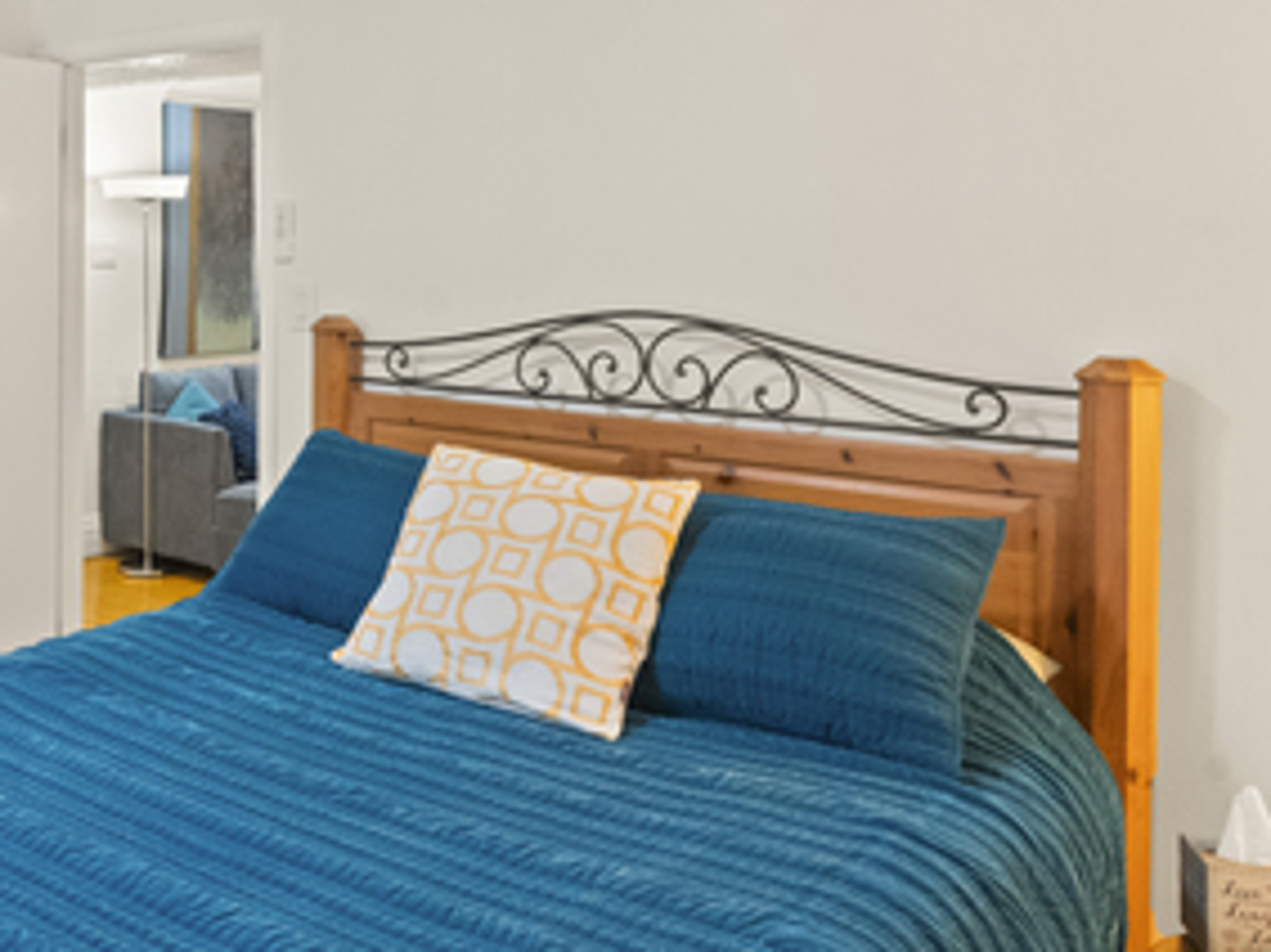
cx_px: 121
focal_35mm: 37
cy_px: 285
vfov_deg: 38.0
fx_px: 1358
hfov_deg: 45.4
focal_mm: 17
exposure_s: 1/30
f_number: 9
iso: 10000
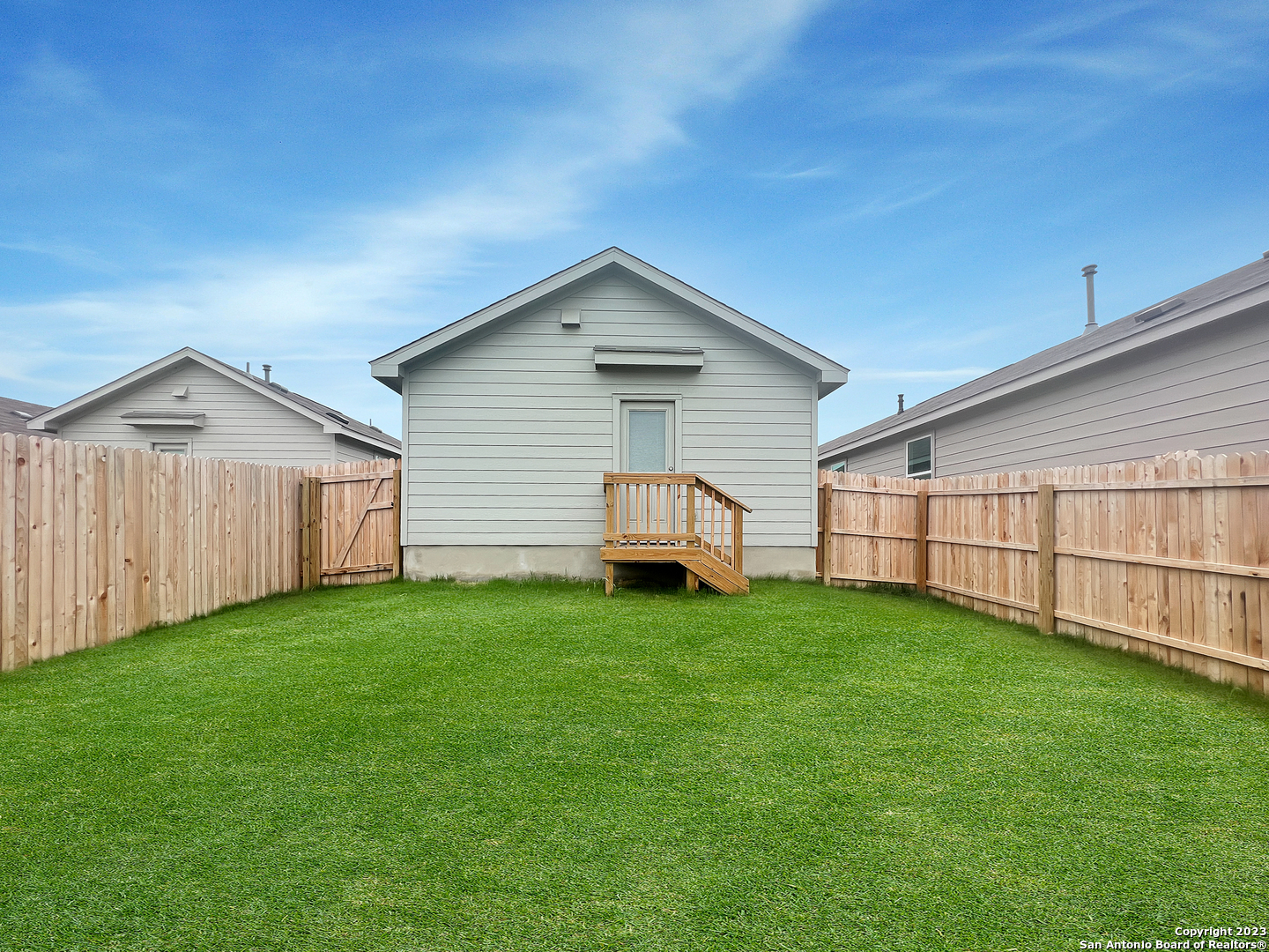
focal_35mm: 13
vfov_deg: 89.9
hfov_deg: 106.2
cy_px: 476
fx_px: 477
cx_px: 634
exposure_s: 1/763
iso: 32
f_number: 1.8
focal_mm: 1.57
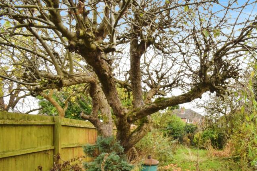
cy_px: 131
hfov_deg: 67.2
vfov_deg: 50.7
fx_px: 171
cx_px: 204
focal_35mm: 24
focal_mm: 10
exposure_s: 1/40
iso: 1000
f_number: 22
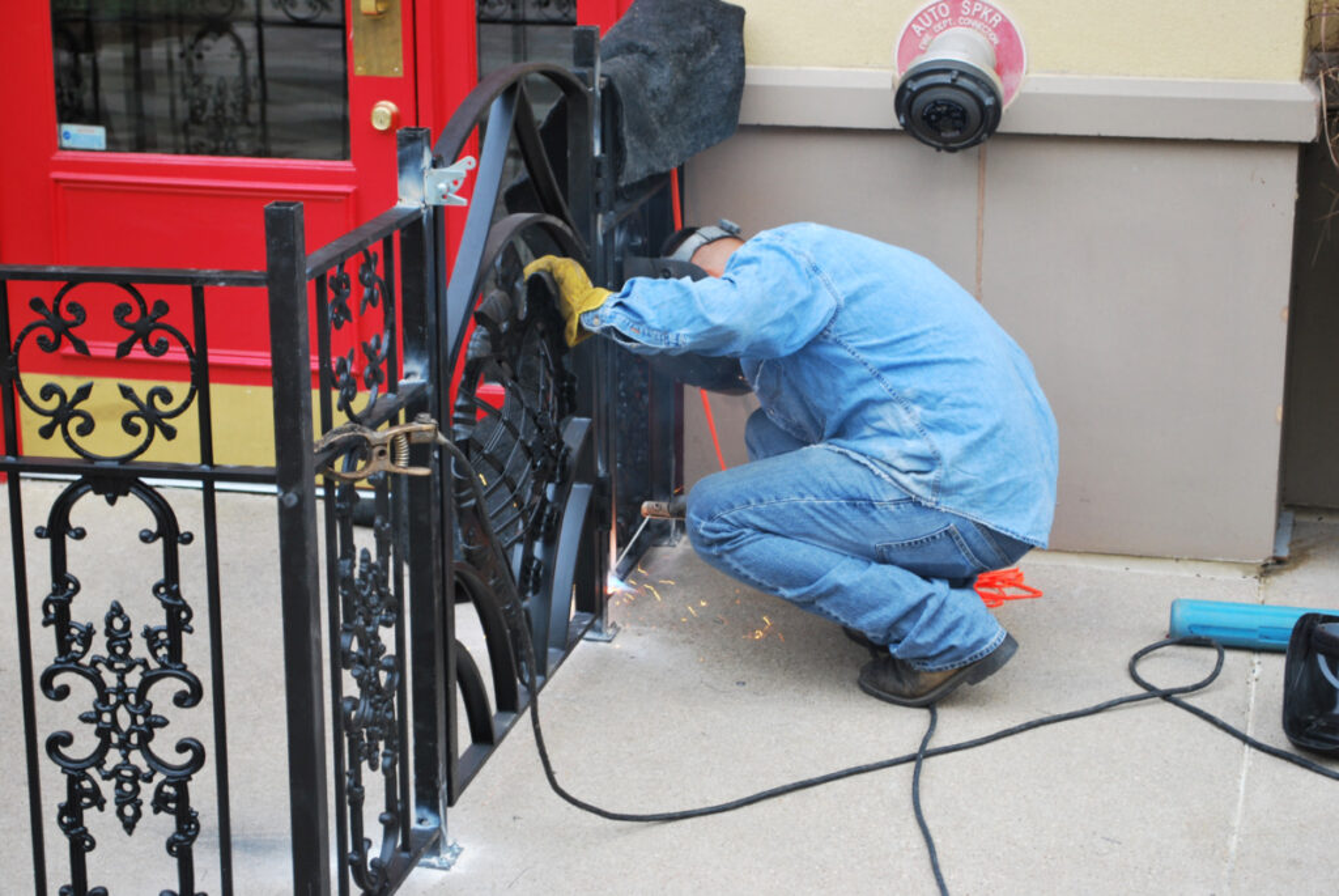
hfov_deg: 28.0
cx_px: 670
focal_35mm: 72
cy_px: 448
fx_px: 2681
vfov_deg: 19.0
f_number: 5.6
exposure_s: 1/50
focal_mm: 48
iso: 200
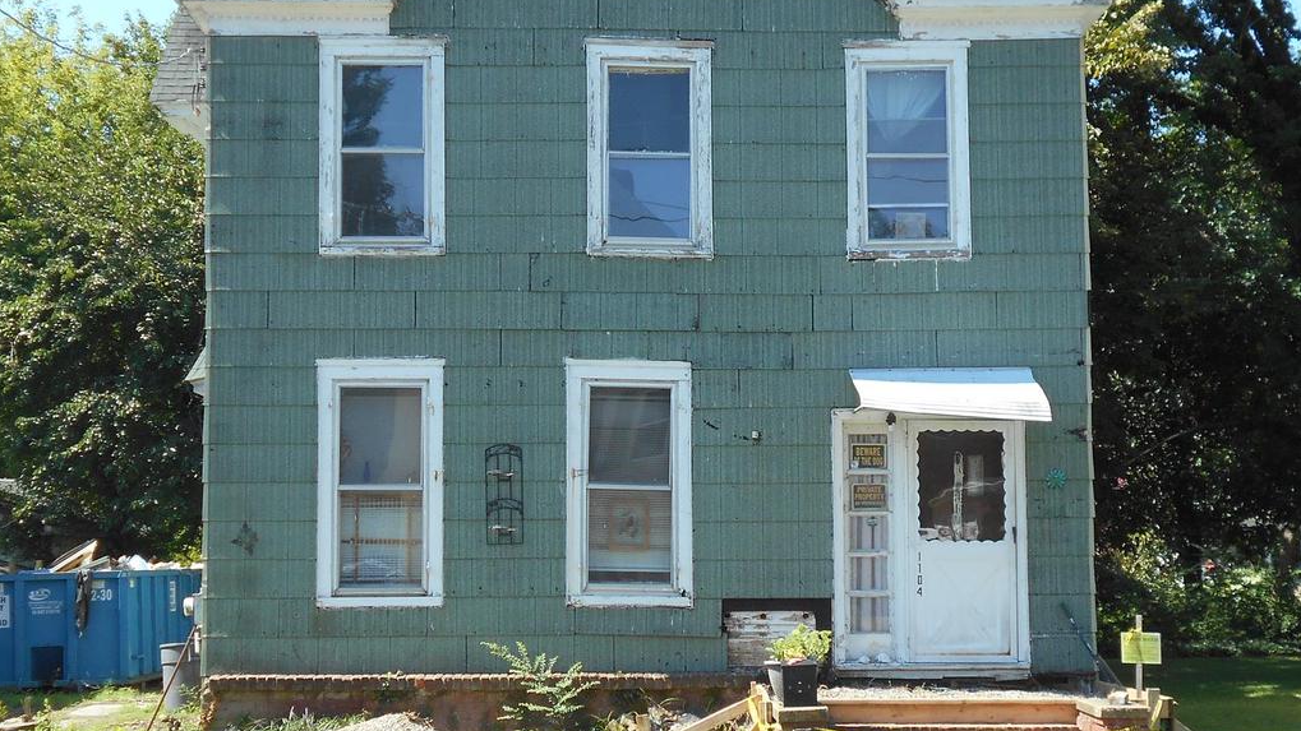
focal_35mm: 57
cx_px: 670
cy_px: 432
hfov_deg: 36.6
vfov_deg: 21.1
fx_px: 1966
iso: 80
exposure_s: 1/250
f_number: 3.9
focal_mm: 6.7
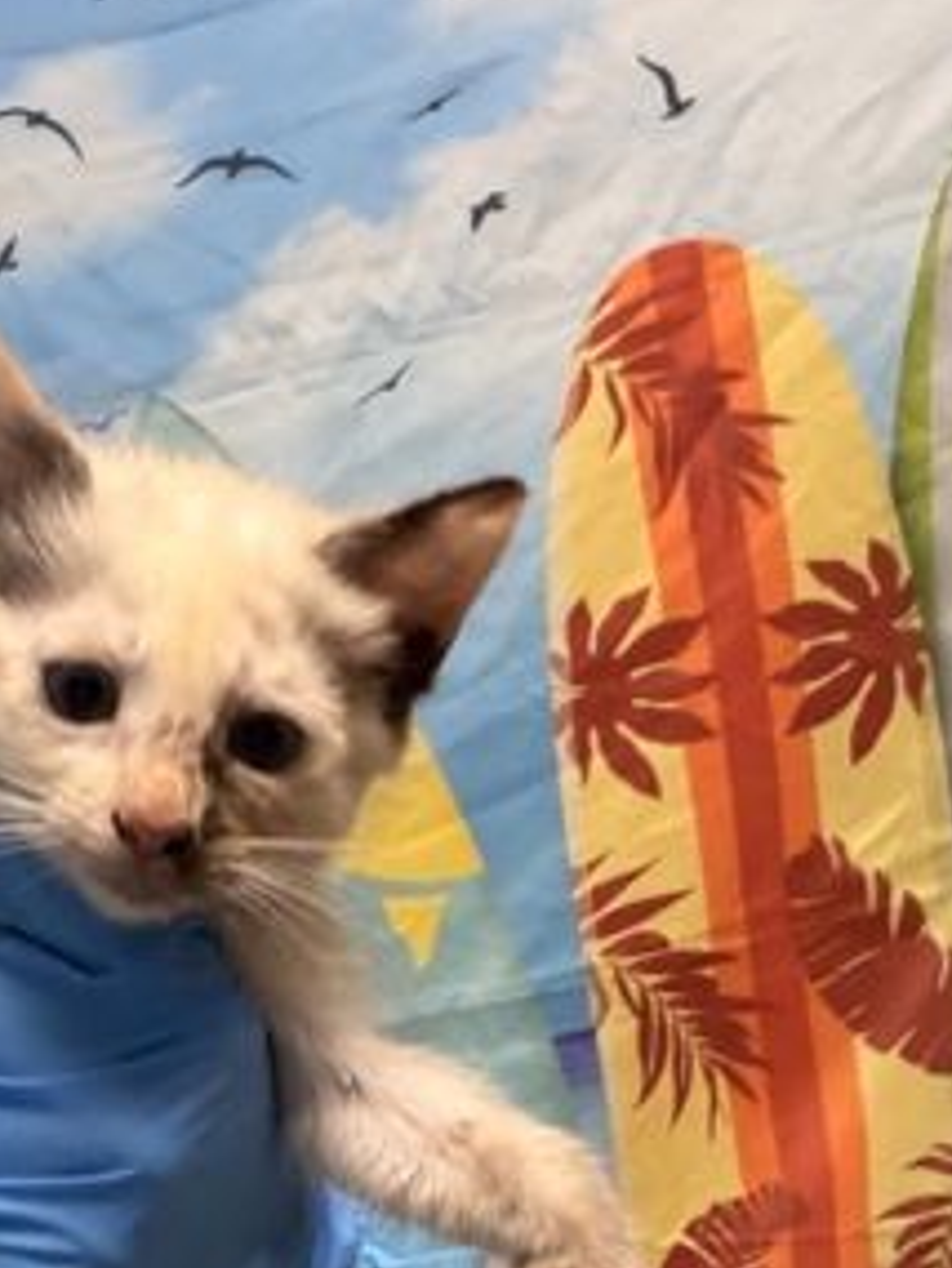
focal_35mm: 59
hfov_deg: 24.7
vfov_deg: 30.8
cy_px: 1210
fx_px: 2162
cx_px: 285
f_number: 1.9
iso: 200
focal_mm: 2.71
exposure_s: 1/60
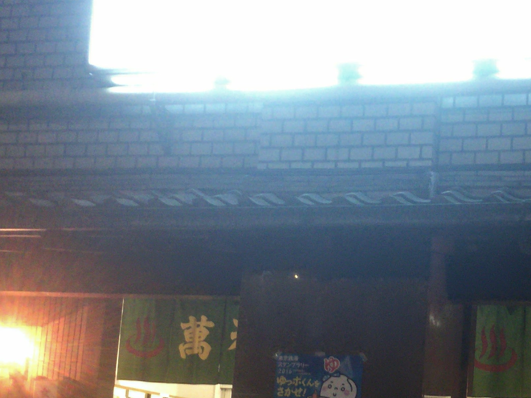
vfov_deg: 24.0
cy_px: 371
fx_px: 905
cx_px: 412
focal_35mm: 59
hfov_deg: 32.0
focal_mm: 4.15
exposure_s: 1/20
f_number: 2.2
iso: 250
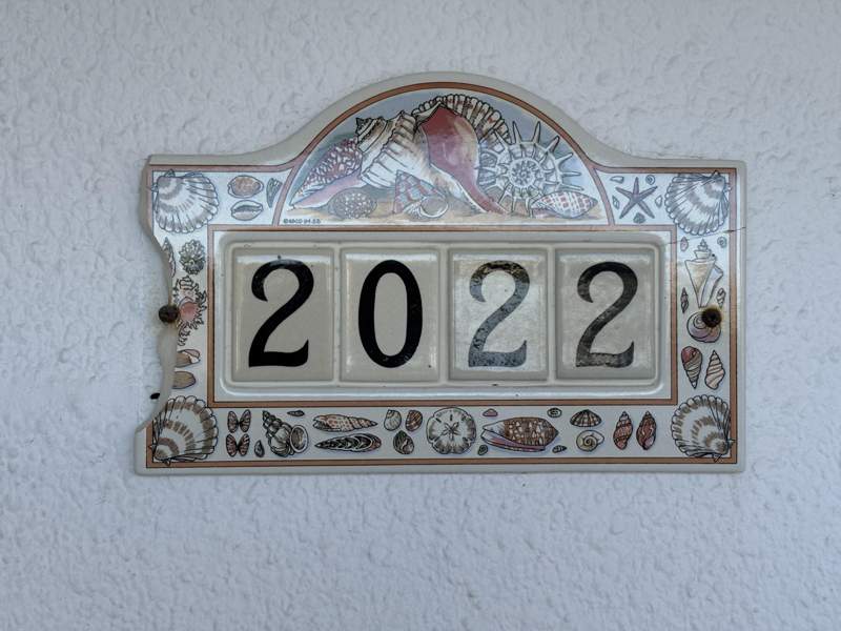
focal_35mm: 52
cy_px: 316
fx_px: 1263
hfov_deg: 36.8
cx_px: 420
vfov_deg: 28.0
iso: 40
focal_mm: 5.96
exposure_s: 1/414
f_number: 1.6
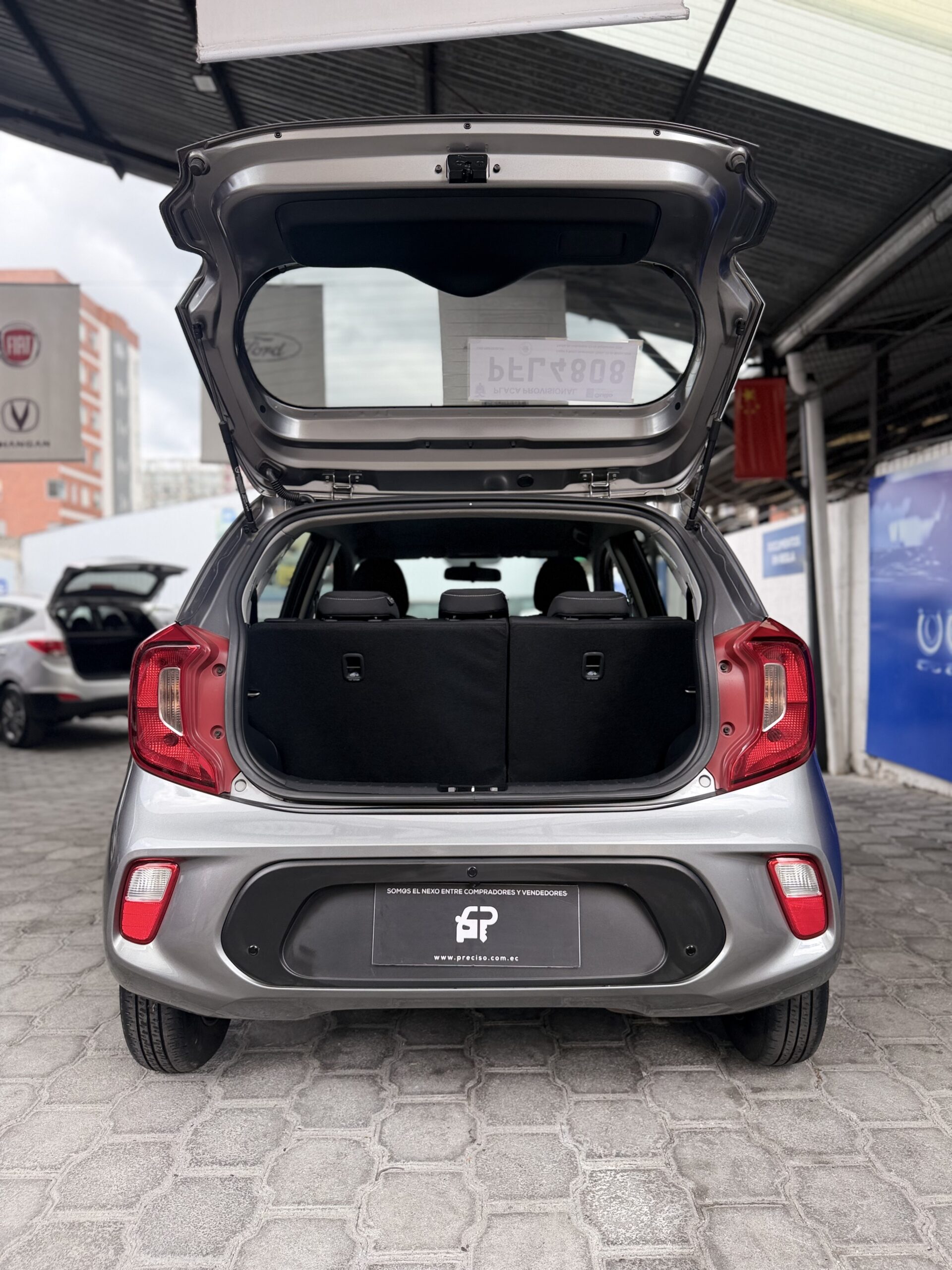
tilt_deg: -1.7
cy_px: 635
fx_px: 880
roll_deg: +0.1
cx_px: 476
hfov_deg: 56.8
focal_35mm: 24
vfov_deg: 71.6
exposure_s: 1/521
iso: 80
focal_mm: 6.76
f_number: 1.78
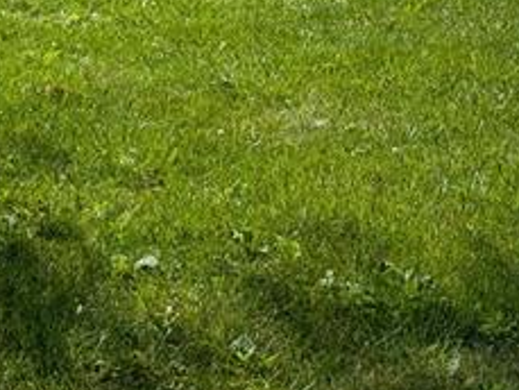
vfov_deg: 12.1
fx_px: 1605
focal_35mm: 107
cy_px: -415
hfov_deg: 17.1
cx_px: -179
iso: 22
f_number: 1.68
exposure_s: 1/2119
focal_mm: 6.9
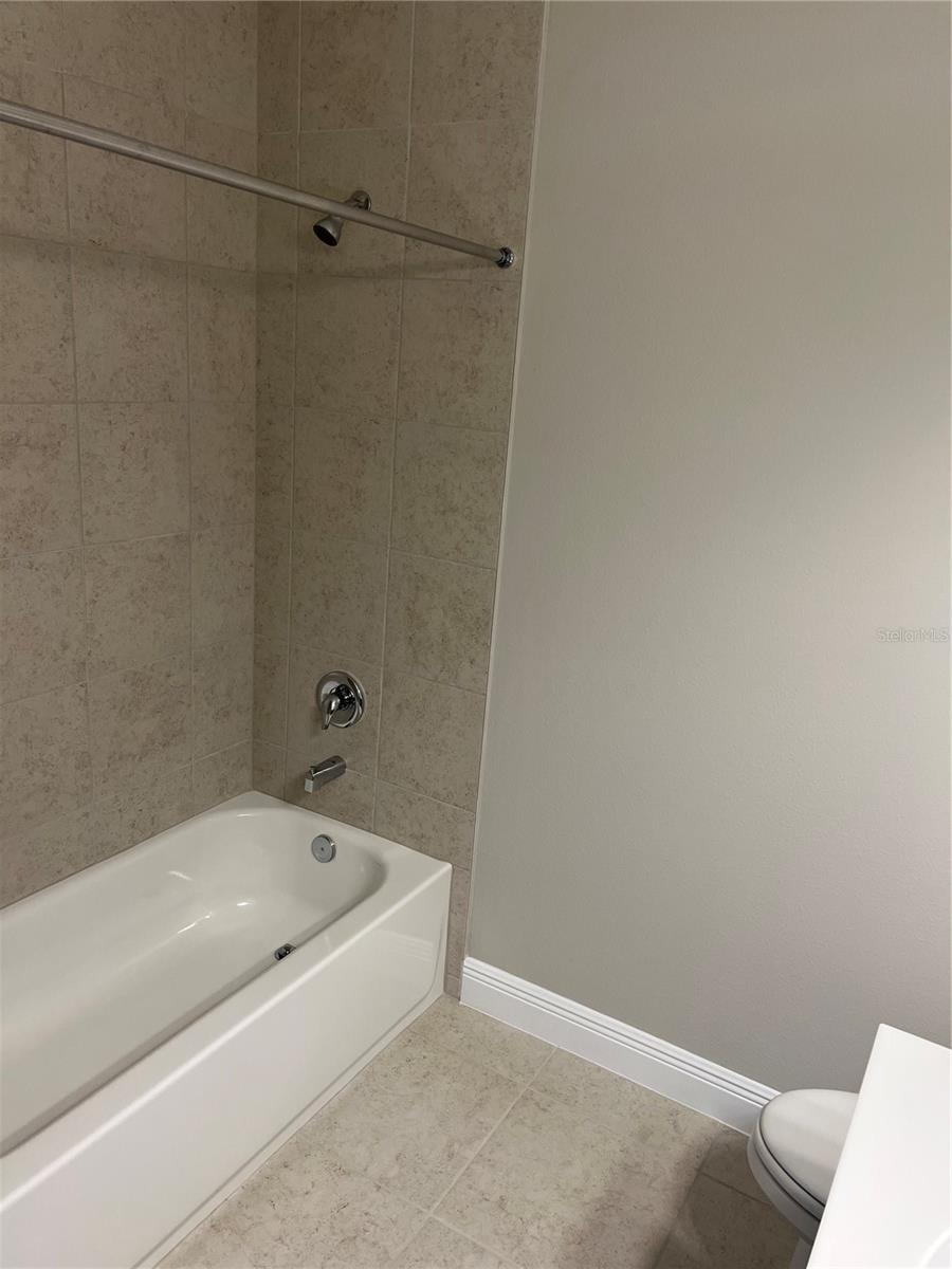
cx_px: 476
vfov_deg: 67.3
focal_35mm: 26
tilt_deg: -15.3
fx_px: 953
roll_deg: -3.8
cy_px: 634
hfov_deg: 53.1
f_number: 1.5
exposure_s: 1/120
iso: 100
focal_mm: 5.7
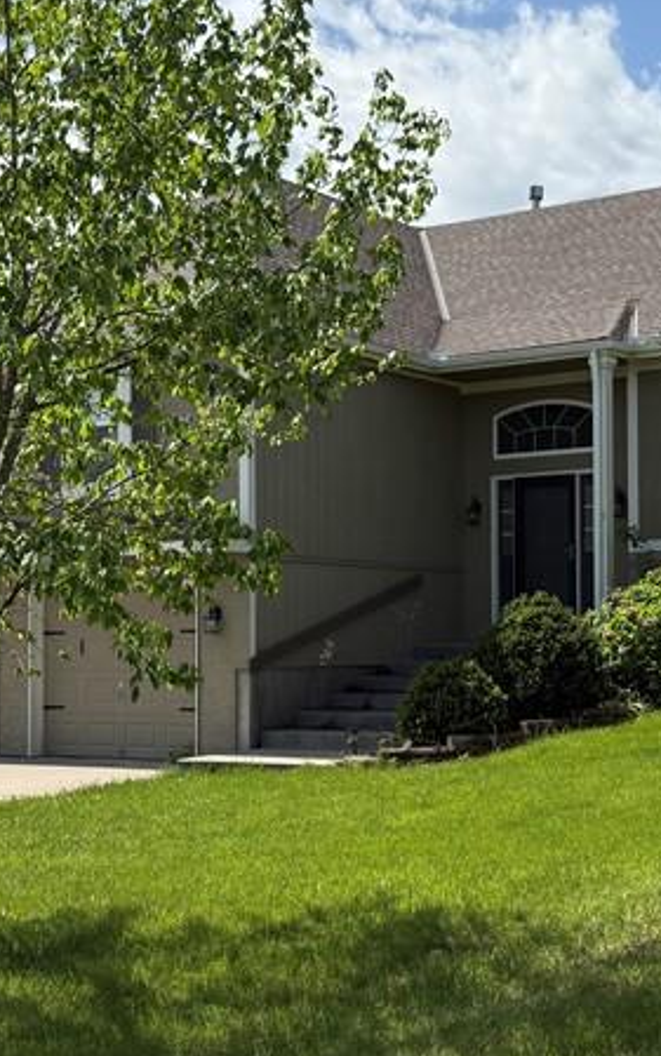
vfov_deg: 35.0
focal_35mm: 58
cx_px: 452
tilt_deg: +1.5
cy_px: 593
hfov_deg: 22.3
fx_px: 1670
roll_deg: +0.3
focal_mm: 6.76
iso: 100
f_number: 1.78
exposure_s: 1/4673
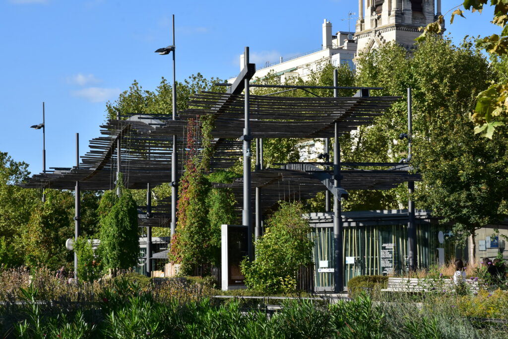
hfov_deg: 19.5
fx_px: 1482
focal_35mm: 105
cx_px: 254
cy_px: 170
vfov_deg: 13.0
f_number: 11
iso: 640
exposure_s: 1/500
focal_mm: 70
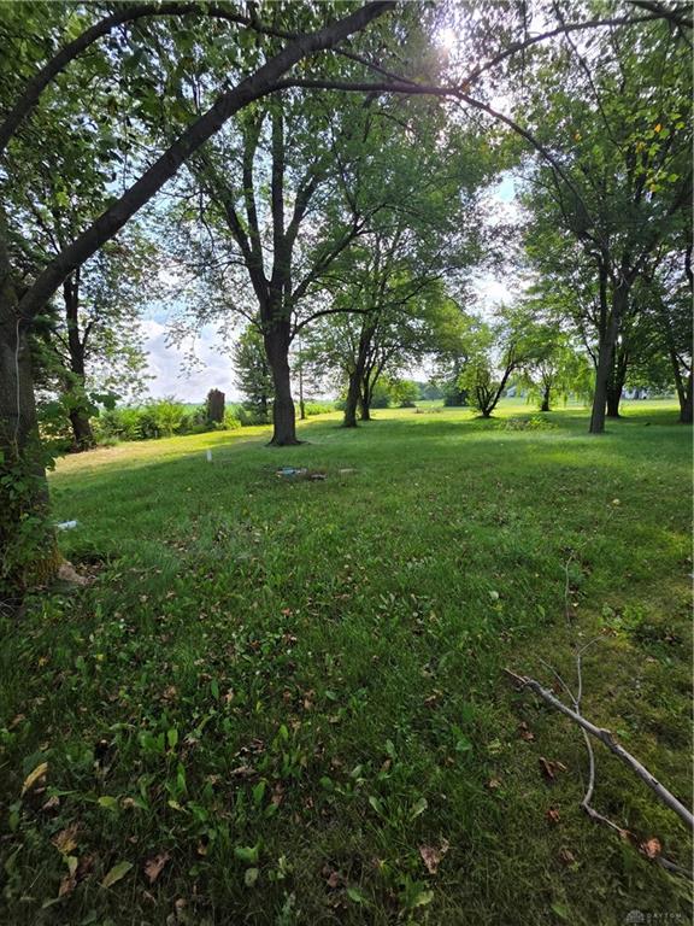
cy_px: 463
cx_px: 347
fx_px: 348
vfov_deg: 106.2
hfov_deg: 89.9
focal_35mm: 13
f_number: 1.9
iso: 40
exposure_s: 1/809
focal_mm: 2.2
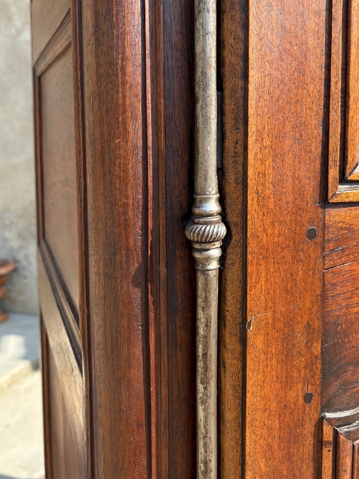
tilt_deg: -4.5
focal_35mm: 37
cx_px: 215
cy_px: 176
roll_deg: -1.0
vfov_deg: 49.6
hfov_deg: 38.5
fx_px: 512
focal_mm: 5.96
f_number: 1.6
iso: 64
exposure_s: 1/1001
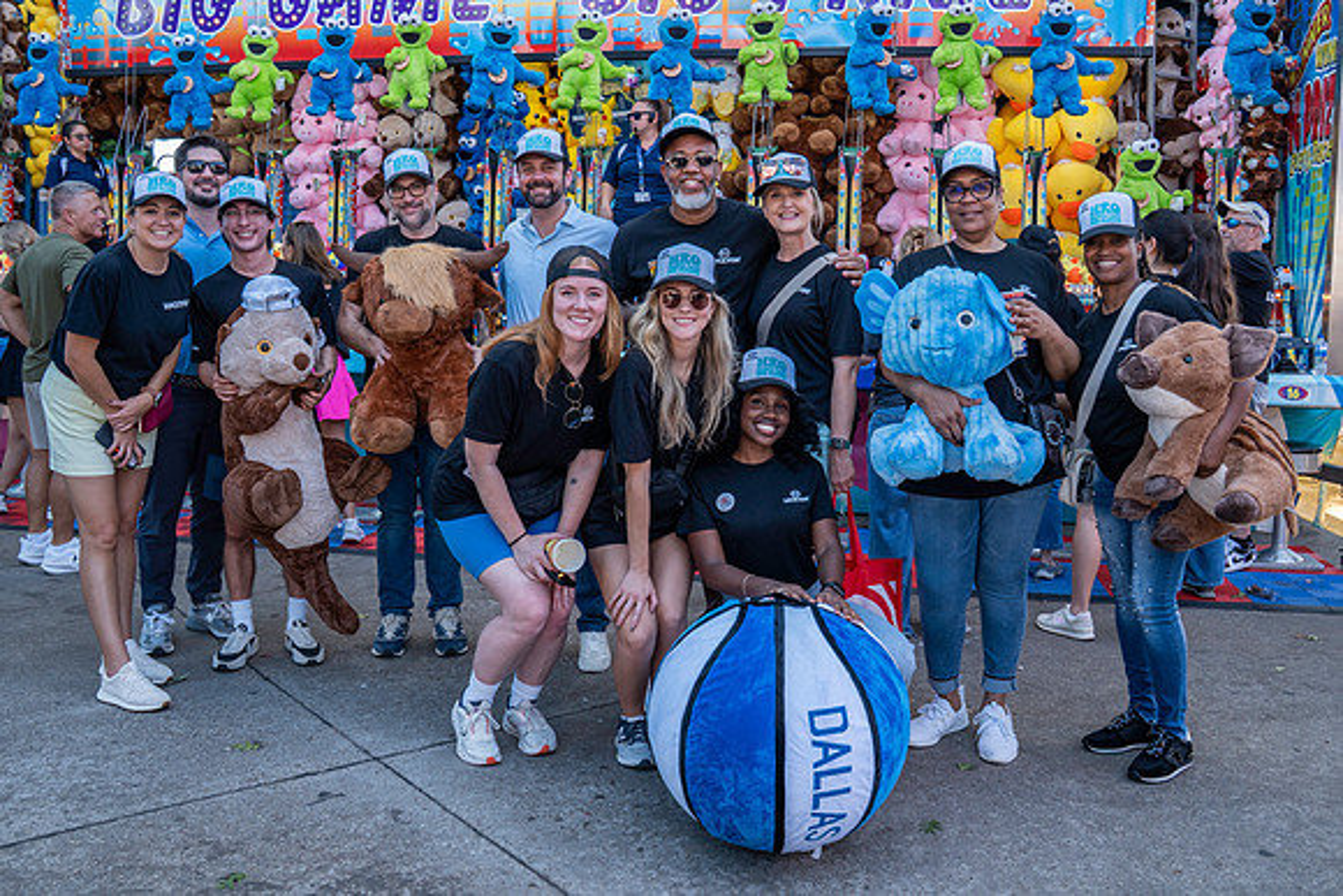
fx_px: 1104
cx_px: 701
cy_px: 398
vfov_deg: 44.1
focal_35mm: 30
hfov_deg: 62.6
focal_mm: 24
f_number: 5.6
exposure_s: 1/200
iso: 400
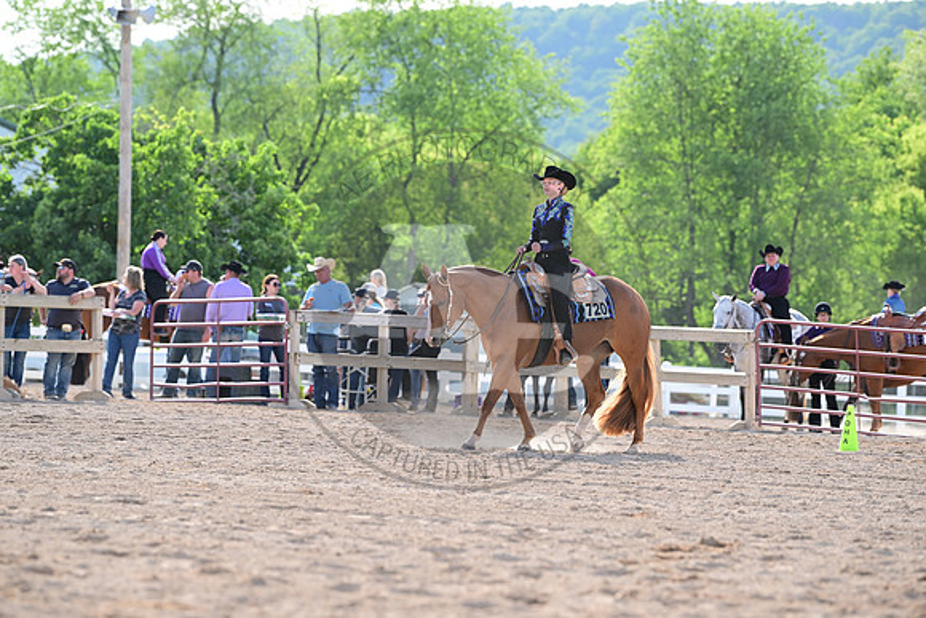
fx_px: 5145
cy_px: 309
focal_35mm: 200
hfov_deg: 10.3
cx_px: 463
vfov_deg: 6.9
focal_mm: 200
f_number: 5
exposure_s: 1/2000
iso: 1000
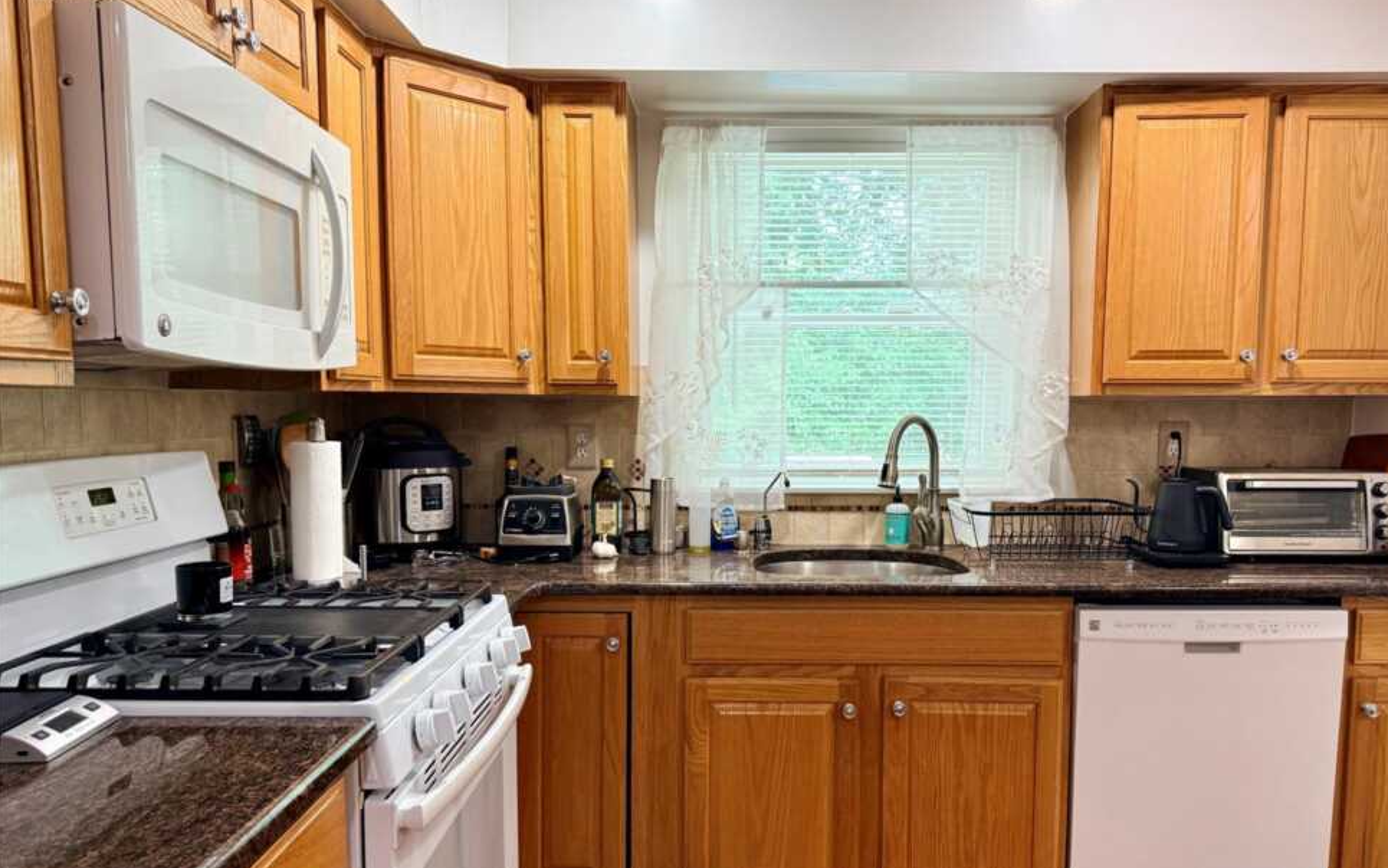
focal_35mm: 27
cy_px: 498
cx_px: 734
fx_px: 1021
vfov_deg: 45.9
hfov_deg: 68.3
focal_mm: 6.76
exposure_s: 1/120
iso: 200
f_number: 1.78
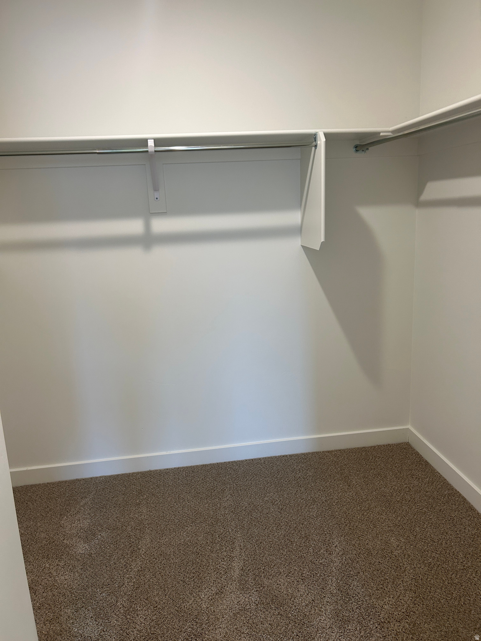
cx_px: 240
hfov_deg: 53.1
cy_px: 320
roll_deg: +1.7
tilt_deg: -11.5
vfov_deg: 67.3
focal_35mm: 26
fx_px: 482
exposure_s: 1/120
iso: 100
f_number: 1.5
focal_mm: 5.7
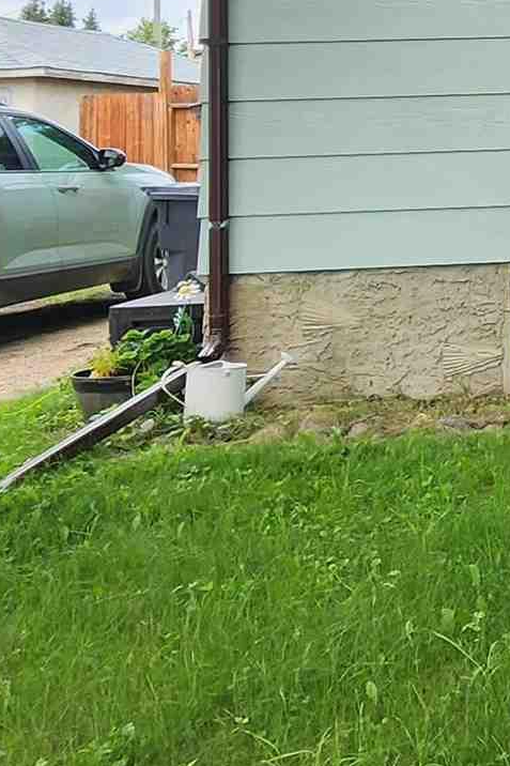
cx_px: 1034
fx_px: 1233
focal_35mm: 58
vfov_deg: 32.7
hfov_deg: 17.0
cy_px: 68
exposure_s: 1/423
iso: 50
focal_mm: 2.2
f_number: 2.2
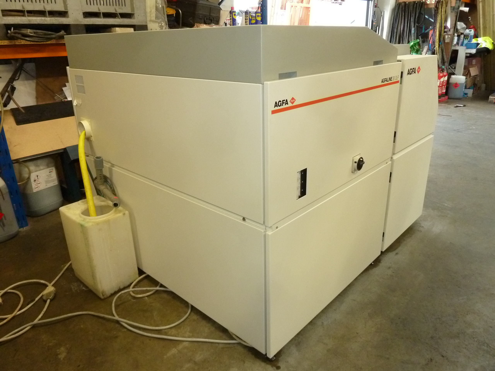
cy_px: 186
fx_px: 357
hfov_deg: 69.4
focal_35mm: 25
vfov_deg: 54.9
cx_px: 248
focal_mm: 4.1
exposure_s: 1/30
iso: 400
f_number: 3.3
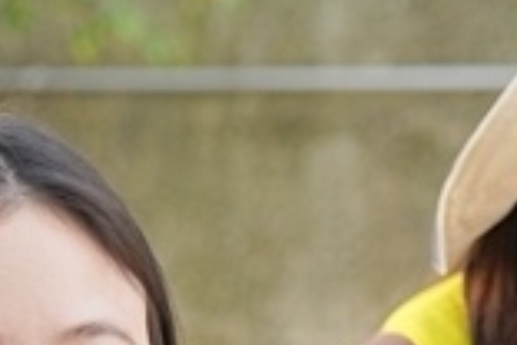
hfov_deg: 4.5
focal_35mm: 455
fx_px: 6534
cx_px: -129
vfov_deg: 3.0
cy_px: 459
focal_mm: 71
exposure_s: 1/100
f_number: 4.5
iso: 100
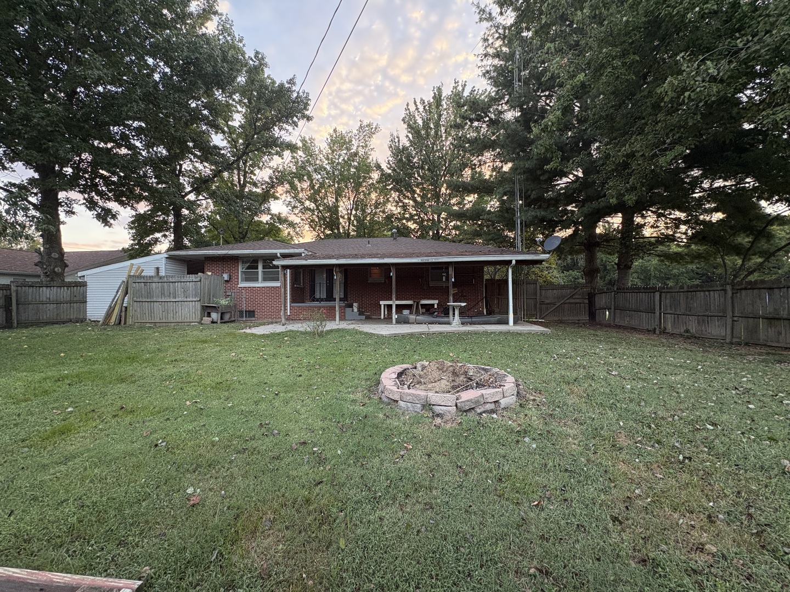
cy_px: 296
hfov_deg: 102.1
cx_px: 395
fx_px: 320
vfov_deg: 85.7
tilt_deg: +1.6
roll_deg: +0.3
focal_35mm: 14
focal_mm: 2.22
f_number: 2.2
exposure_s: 1/73
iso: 250
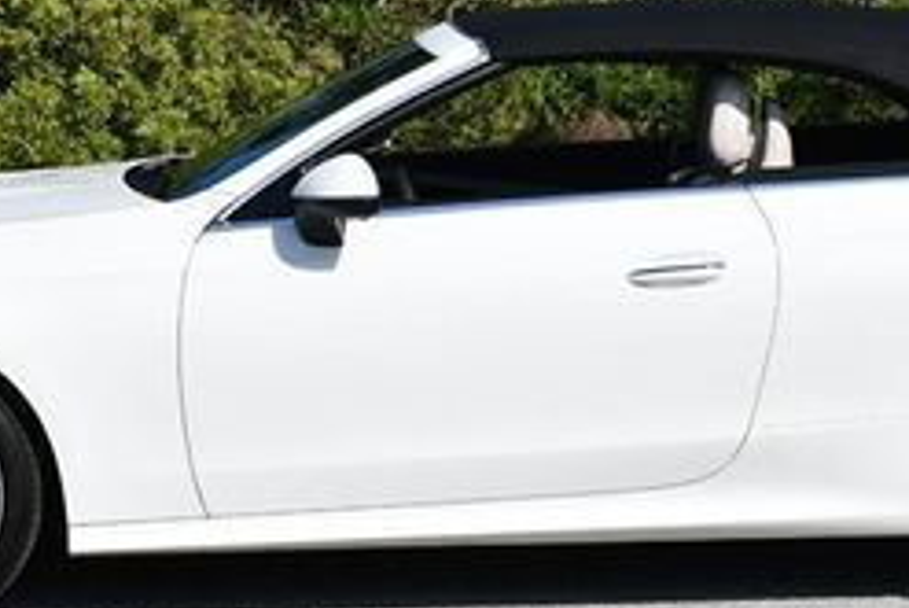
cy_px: 4
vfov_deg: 10.1
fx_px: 3411
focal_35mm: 135
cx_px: 559
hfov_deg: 15.2
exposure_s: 1/320
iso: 100
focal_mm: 26
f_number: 8
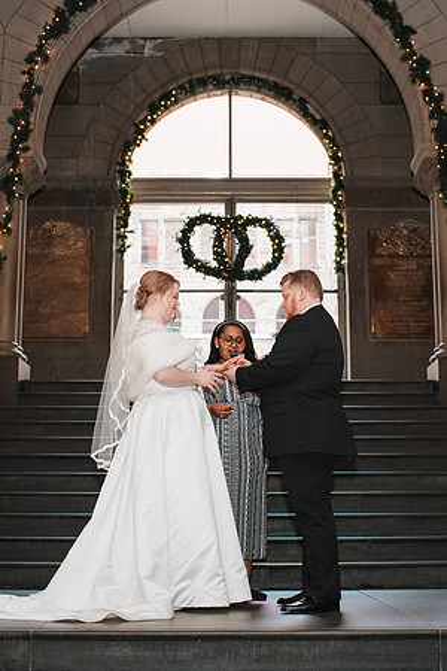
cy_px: 293
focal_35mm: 60
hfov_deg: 22.8
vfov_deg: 33.6
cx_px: 229
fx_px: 1110
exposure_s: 1/200
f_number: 3.5
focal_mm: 35
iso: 1000
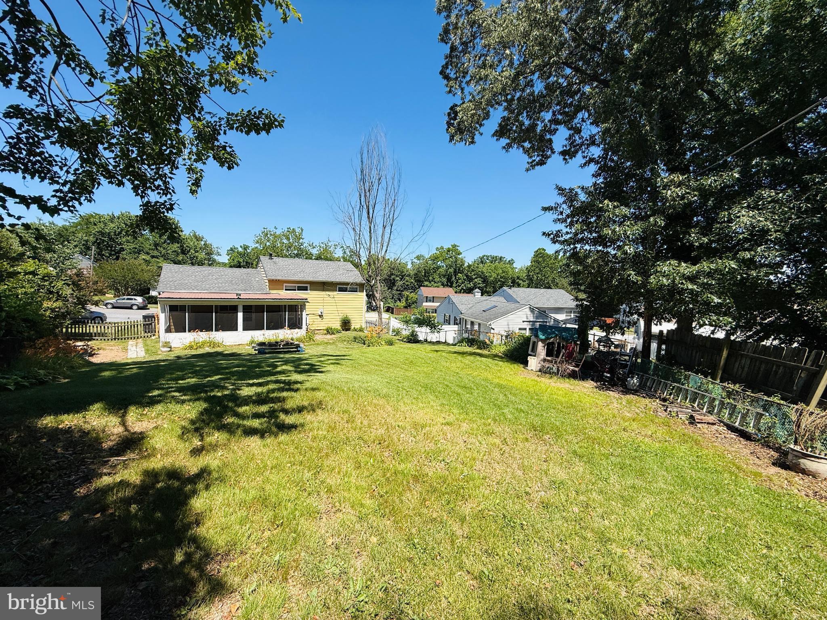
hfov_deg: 102.1
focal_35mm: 14
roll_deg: -2.2
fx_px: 334
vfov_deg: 85.7
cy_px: 310
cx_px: 414
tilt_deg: -4.2
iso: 50
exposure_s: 1/1848
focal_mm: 2.22
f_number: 2.2
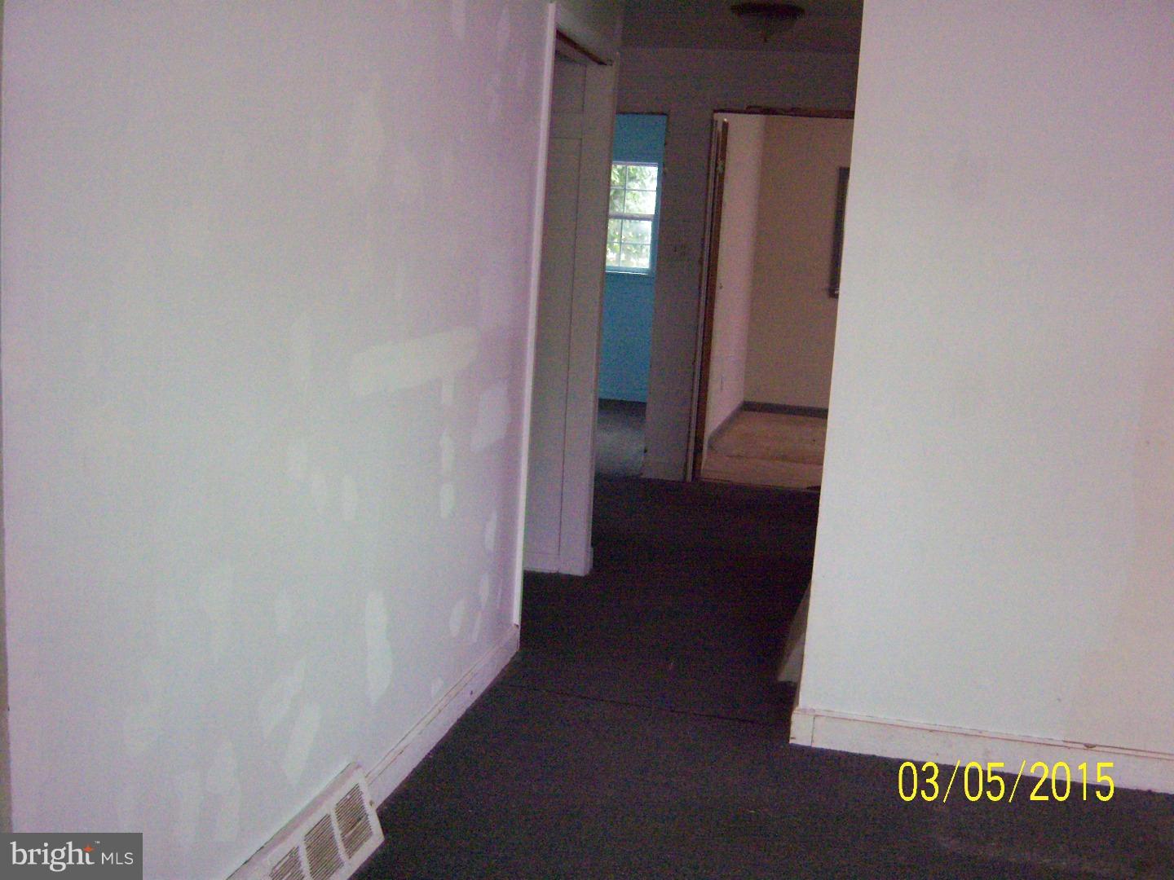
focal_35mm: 36
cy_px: 440
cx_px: 587
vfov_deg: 39.7
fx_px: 1221
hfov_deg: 51.4
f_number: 2.8
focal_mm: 7.5
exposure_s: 1/60
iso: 800
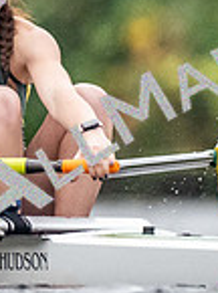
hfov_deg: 0.4
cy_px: 57
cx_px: -202
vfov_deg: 0.6
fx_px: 29258
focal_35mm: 3469
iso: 4000
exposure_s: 1/2500
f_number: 4
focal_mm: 600
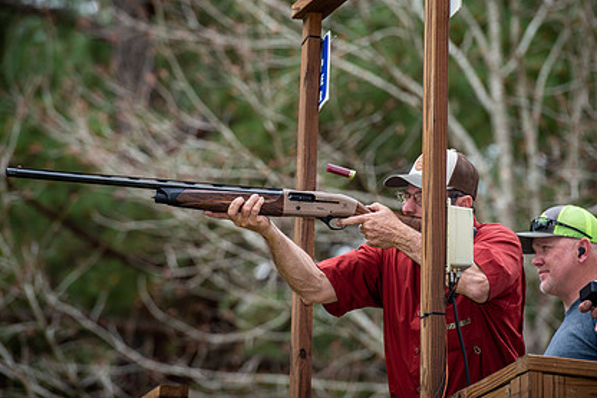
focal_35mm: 279
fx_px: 4625
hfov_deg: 7.4
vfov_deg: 4.9
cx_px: 298
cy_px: 164
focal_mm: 200
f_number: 4.5
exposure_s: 1/250
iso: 125
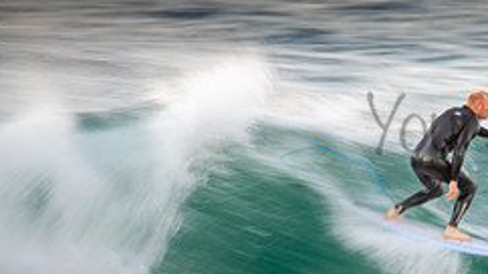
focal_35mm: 1881
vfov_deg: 0.6
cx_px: 575
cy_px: 106
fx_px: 24334
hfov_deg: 1.1
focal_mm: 500
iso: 100
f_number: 6.3
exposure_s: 1/25
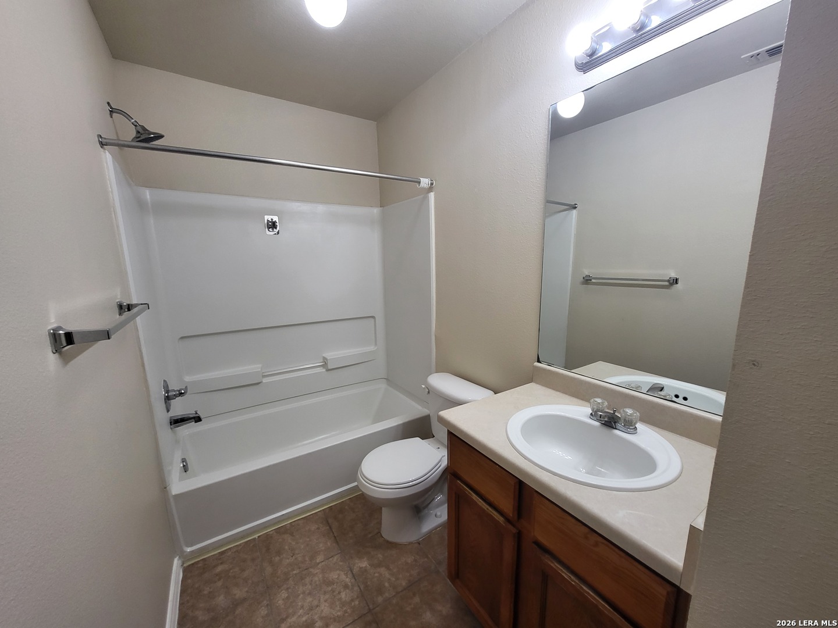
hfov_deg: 106.2
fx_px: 315
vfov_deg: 89.9
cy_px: 314
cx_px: 419
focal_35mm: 13
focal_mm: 1.74
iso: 80
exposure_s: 1/60
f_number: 2.2
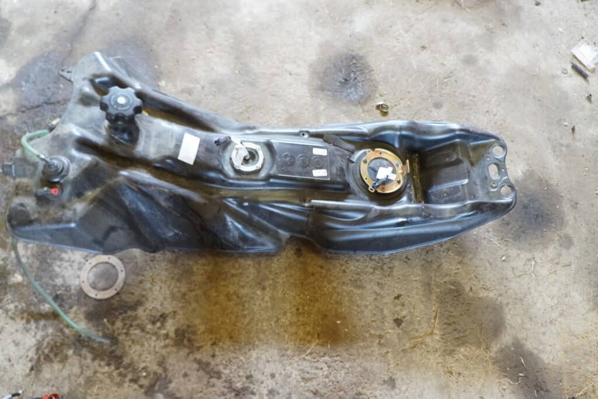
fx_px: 449
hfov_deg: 67.4
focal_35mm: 27
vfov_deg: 47.9
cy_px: 200
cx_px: 299
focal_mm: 18
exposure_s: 1/60
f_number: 4
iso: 2500
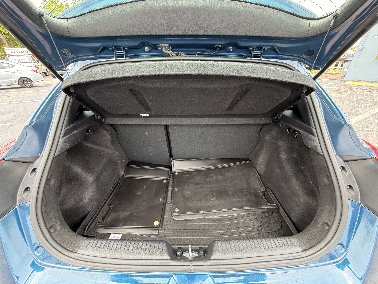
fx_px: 153
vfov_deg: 85.7
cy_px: 142
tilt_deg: -27.6
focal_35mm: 14
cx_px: 189
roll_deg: +1.1
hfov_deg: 102.1
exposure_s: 1/99
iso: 160
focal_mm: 2.22
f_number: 2.2
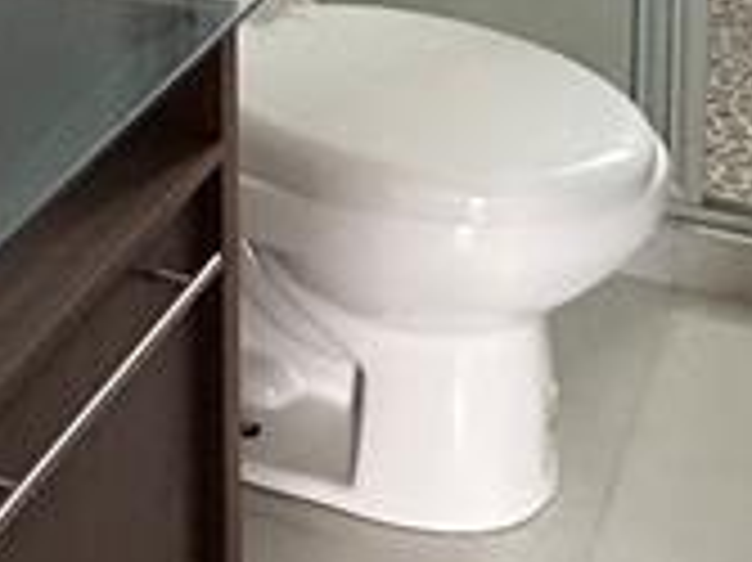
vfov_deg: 14.3
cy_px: -558
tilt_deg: -7.1
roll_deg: +0.4
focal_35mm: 86
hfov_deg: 22.7
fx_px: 1867
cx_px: 275
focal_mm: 2.22
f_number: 2.2
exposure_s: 1/60
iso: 640
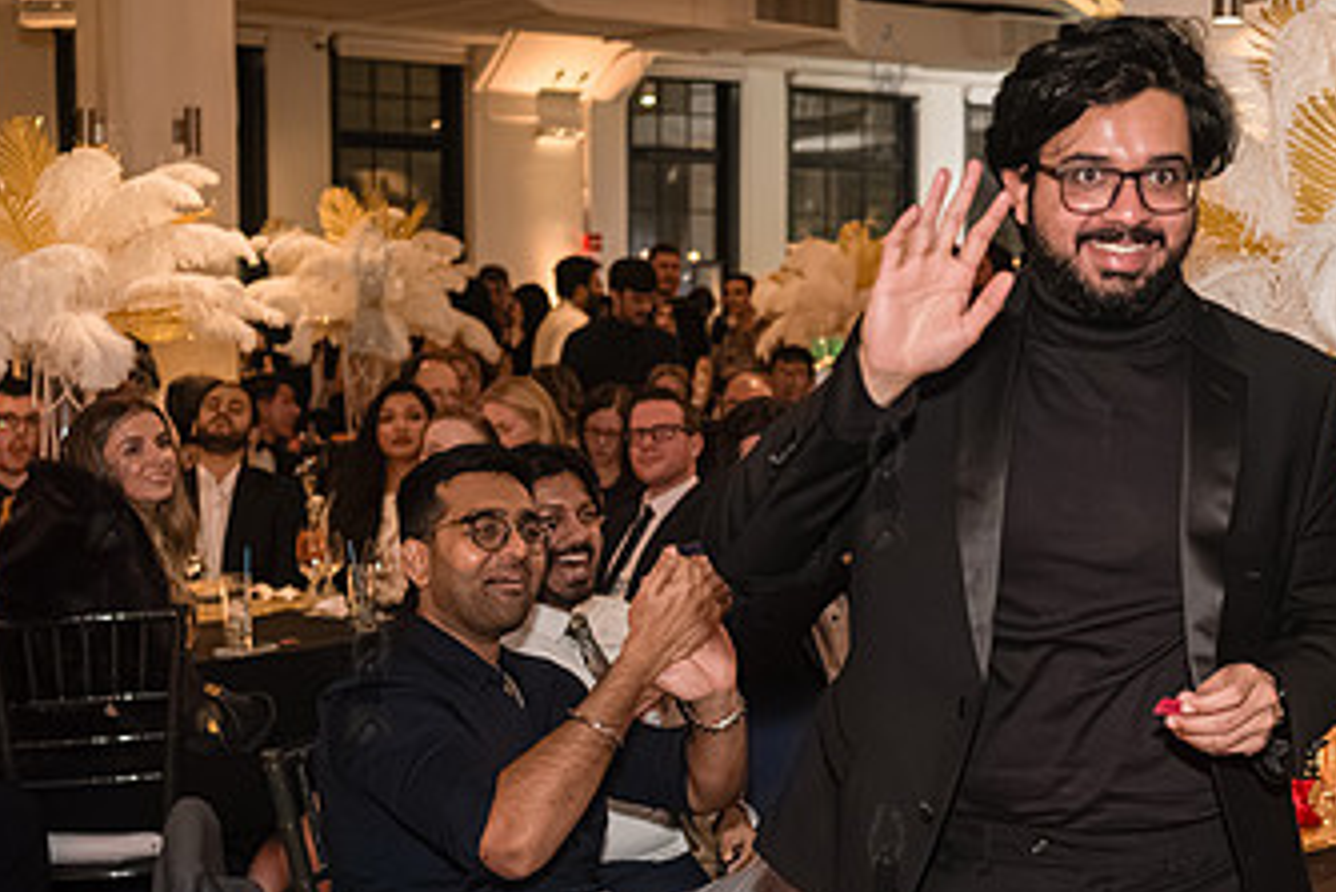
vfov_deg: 20.9
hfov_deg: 30.8
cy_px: 476
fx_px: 2413
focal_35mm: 65
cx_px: 840
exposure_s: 1/250
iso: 8000
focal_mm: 35
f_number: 3.2
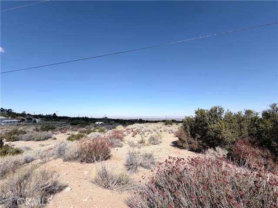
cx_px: 139
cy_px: 104
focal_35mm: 14
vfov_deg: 85.7
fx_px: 112
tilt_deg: +5.3
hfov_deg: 102.1
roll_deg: -0.2
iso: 20
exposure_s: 1/1033
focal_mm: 2.22
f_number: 2.2
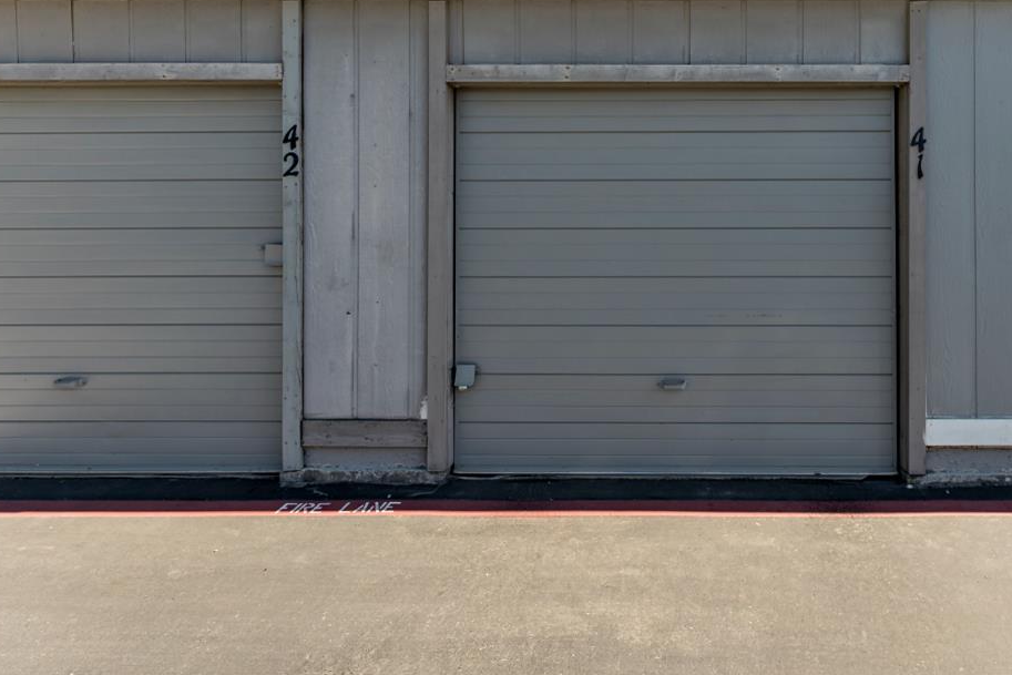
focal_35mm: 23
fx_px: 647
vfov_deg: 53.3
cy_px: 192
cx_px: 675
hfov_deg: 73.8
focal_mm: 14
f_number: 7.1
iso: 80
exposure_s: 1/100
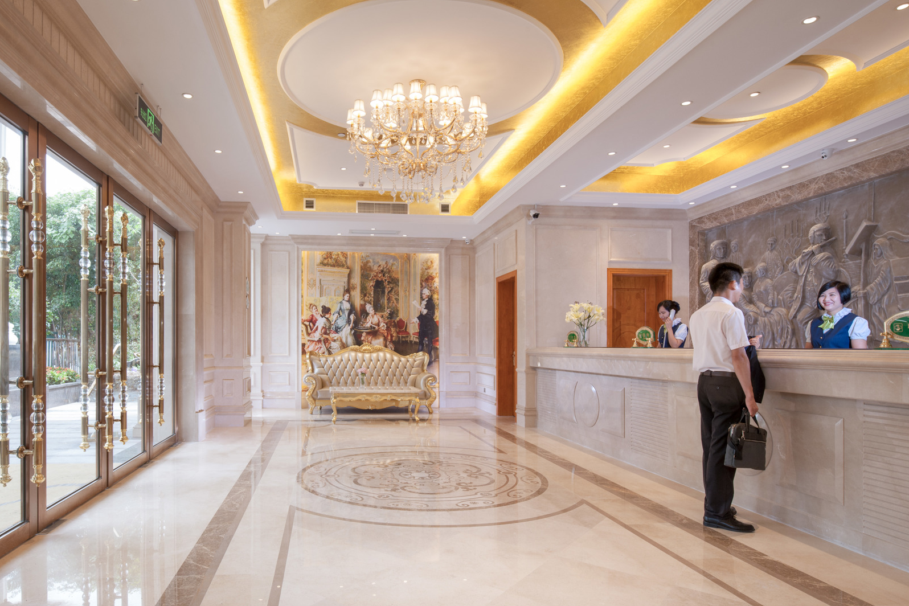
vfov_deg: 59.4
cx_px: 488
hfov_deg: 81.1
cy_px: 327
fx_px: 530
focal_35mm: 21
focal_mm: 19
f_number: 11
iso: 200
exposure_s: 1/13
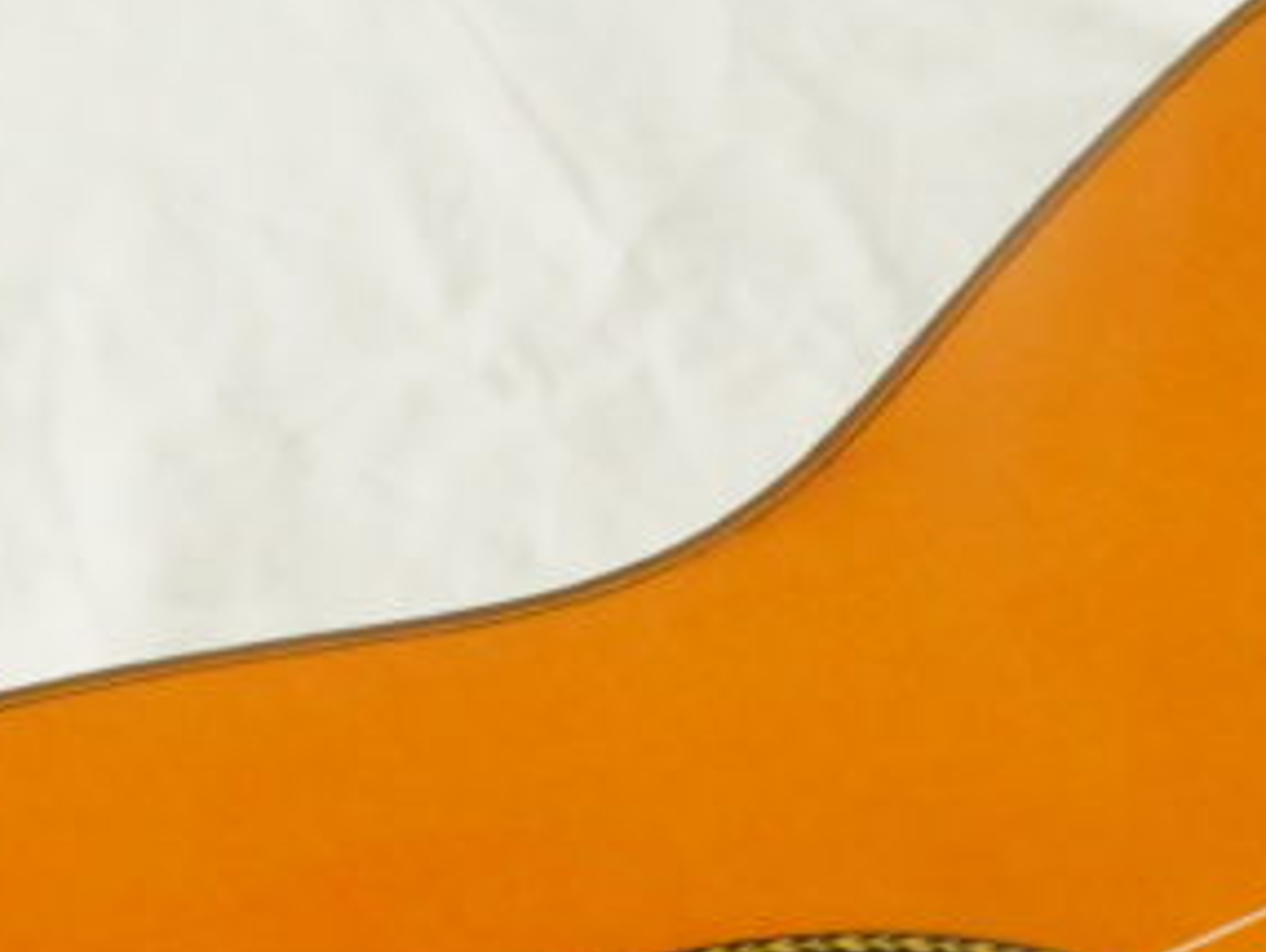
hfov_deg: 11.8
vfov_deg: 8.9
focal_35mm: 164
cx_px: 1516
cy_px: 1231
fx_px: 6003
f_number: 14
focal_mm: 22
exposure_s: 1/50
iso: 3200
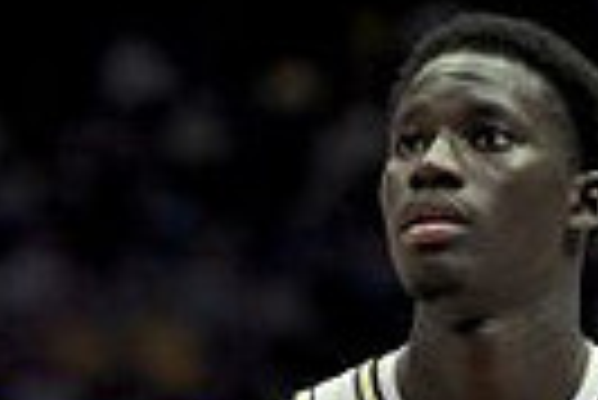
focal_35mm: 633
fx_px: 10526
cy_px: 551
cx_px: 378
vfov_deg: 2.2
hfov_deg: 3.3
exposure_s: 1/800
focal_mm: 145
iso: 4000
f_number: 2.8
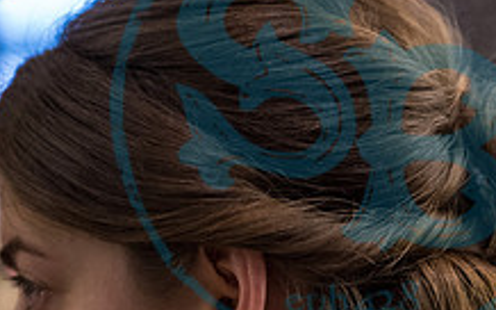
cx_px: 348
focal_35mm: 190
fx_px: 2567
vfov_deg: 6.9
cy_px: 193
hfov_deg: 11.0
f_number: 2.8
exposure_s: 1/400
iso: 1600
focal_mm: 70
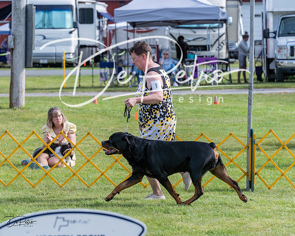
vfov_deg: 8.3
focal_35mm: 187
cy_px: 103
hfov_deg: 10.3
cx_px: 125
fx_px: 1631
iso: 320
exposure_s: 1/1250
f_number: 5.6
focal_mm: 147
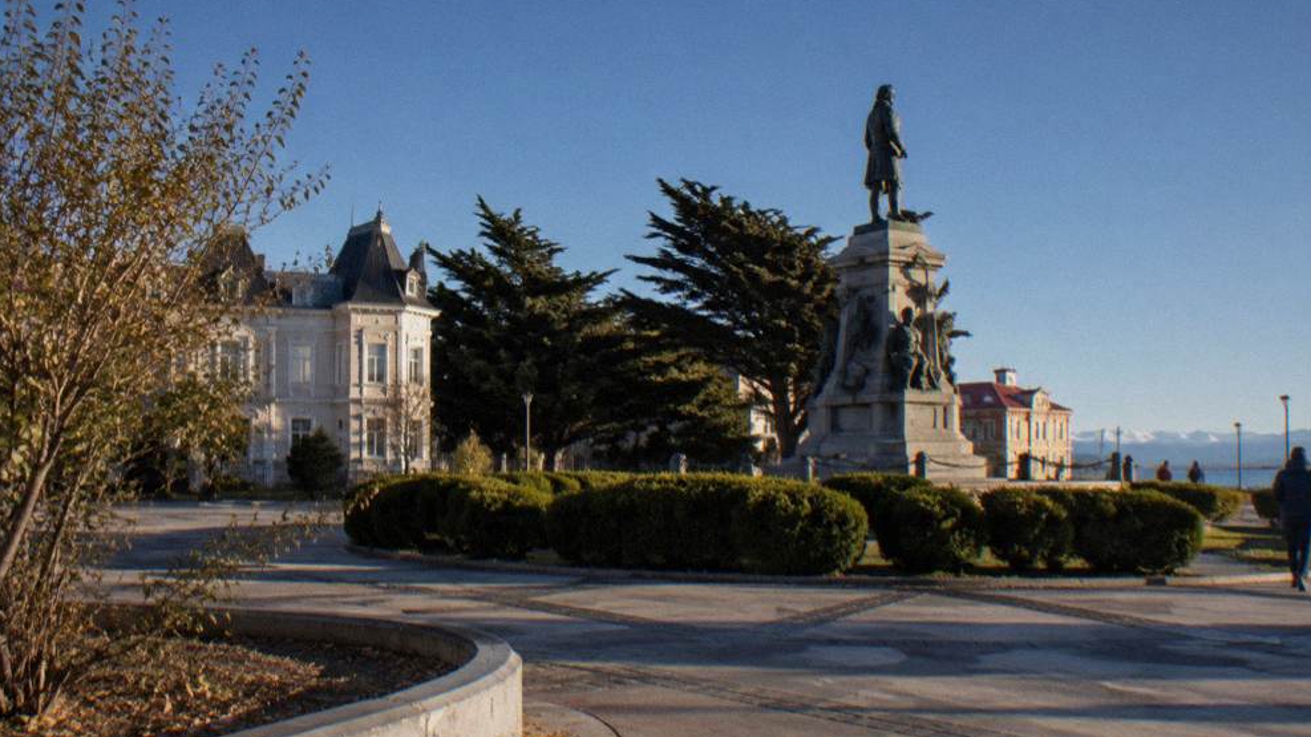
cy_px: 433
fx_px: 1808
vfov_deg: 23.0
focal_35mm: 52
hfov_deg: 39.9
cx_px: 660
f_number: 6.3
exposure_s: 1/640
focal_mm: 49
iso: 500
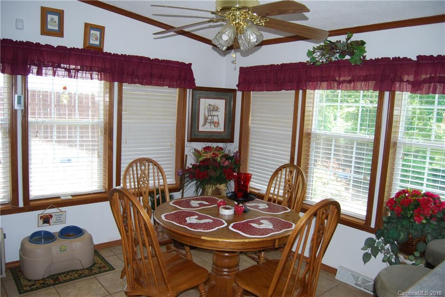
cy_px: 148
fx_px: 334
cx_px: 222
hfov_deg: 67.4
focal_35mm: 27
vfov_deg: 48.0
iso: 200
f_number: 3.5
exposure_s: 1/60
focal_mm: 18
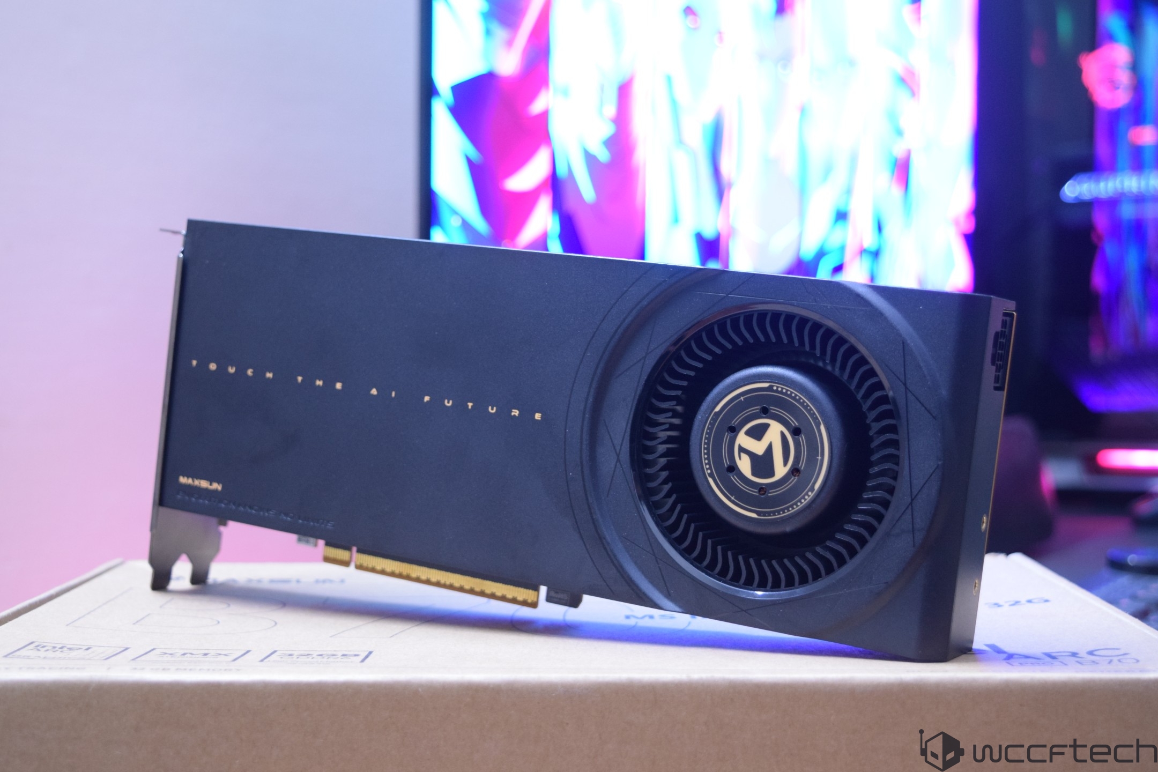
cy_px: 386
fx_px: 1689
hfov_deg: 37.9
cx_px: 579
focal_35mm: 52
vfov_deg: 25.8
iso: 1600
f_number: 5.6
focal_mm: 35
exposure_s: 1/10
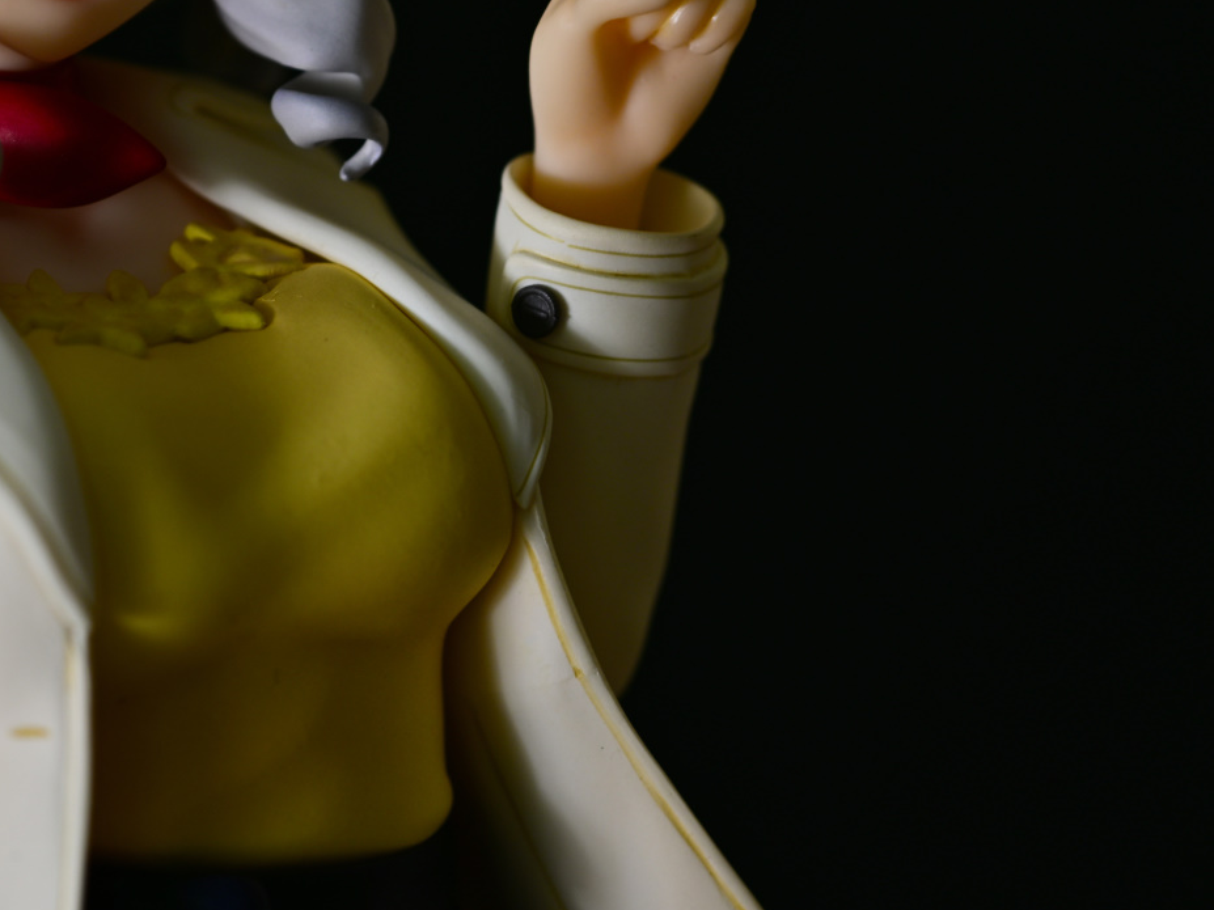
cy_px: 406
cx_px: 533
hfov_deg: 17.6
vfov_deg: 13.2
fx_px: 3927
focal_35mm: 112
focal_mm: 60
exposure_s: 1
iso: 100
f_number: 8
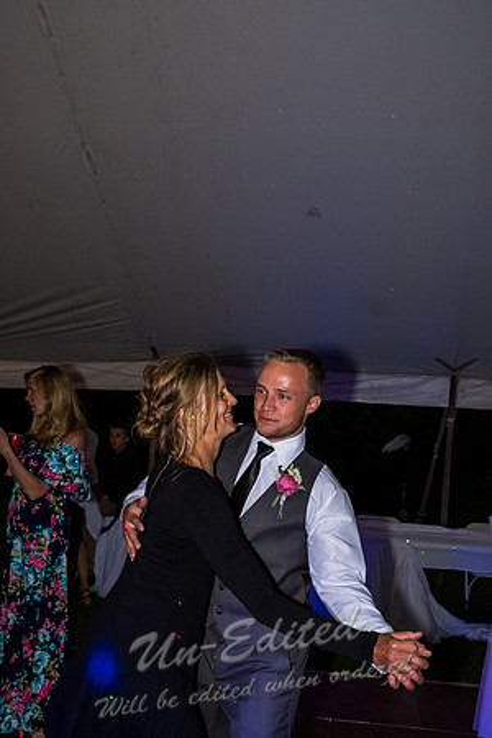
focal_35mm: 40
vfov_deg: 48.5
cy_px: 369
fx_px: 820
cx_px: 246
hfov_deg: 33.4
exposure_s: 1/55
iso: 6400
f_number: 6.4
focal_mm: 26.5
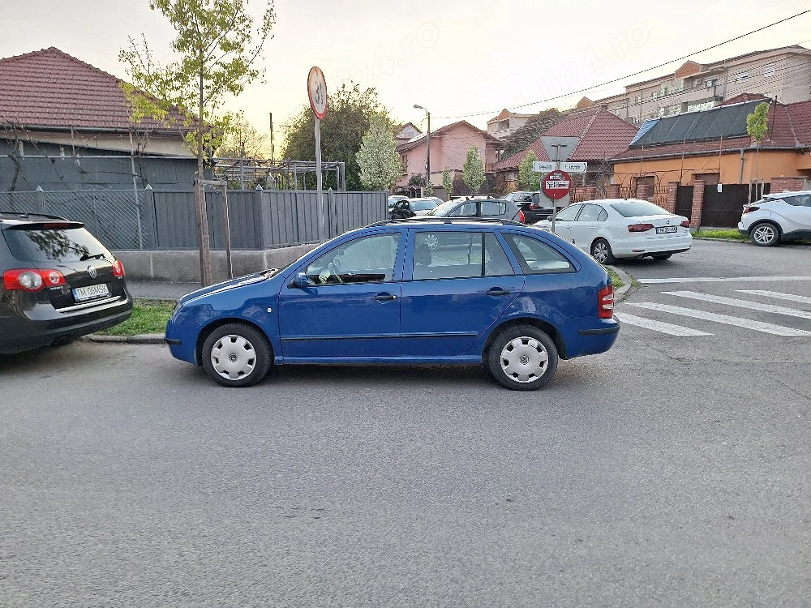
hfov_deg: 73.9
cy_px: 304
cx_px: 406
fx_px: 539
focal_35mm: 23
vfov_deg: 58.9
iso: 64
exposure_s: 1/50
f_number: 1.8
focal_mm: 5.54
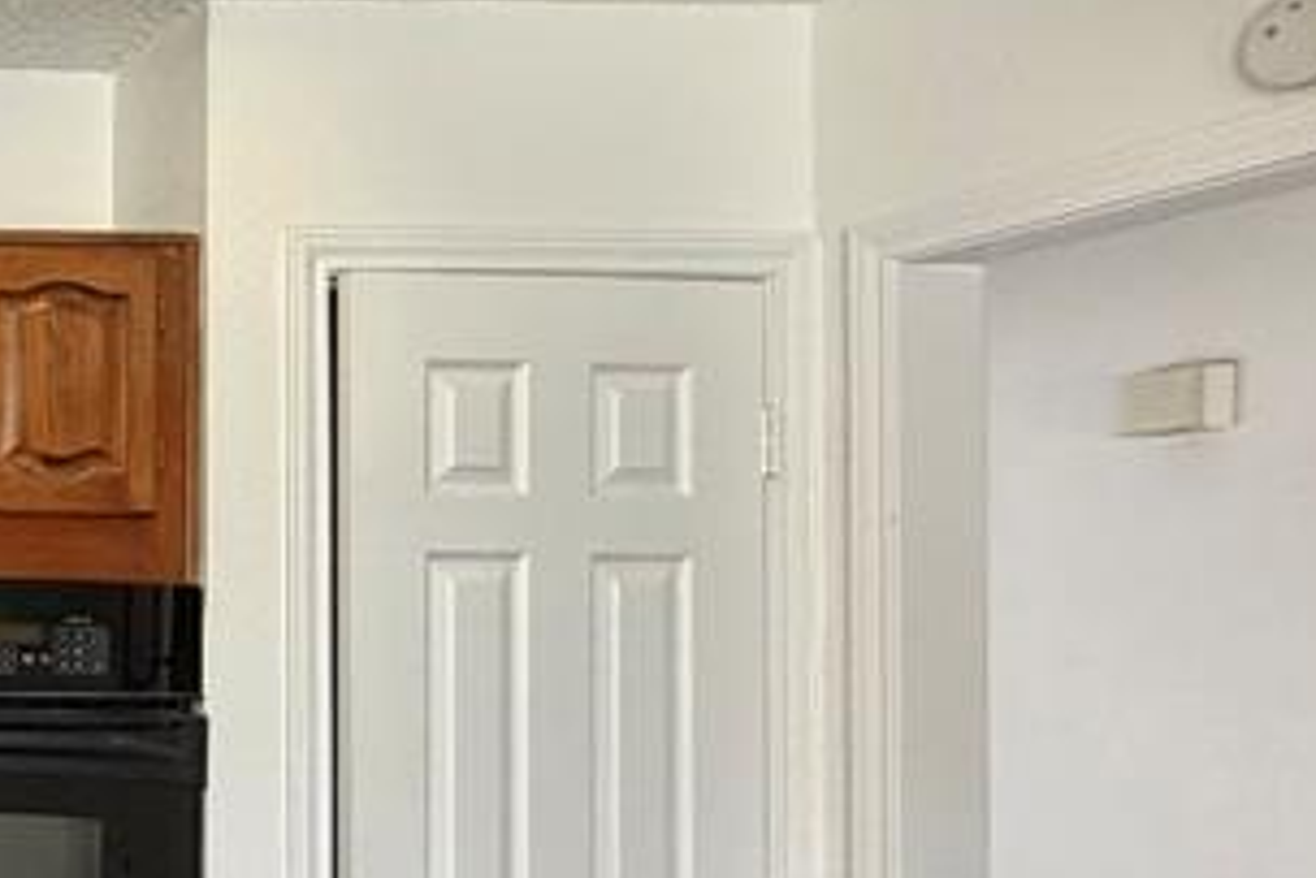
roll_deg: -0.9
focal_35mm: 49
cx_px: -632
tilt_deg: +0.6
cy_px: 640
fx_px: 1792
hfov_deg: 28.0
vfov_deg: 27.2
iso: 250
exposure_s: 1/60
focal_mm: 2.22
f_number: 2.2
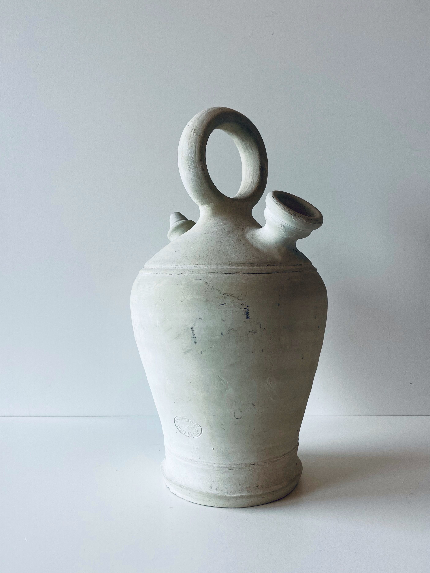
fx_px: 464
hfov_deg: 49.7
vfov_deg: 63.4
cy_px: 300
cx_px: 212
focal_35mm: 28
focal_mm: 4.25
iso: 100
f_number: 1.8
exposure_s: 1/100
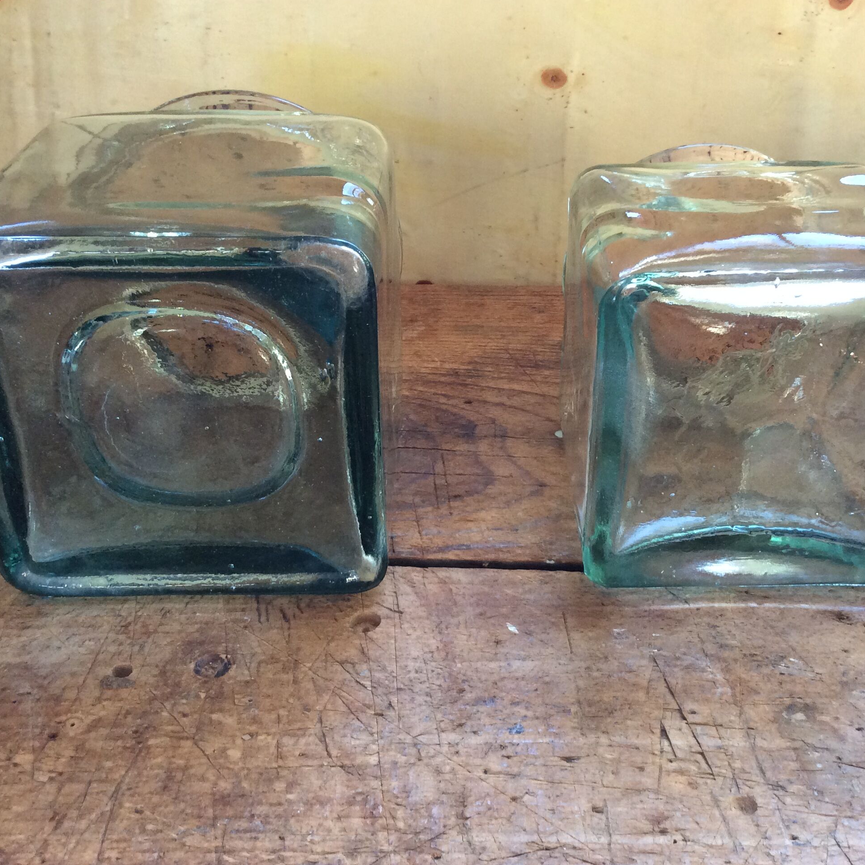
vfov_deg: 43.9
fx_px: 1074
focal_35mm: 38
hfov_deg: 43.8
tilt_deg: -33.4
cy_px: 431
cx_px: 466
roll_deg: +2.2
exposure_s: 1/25
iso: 100
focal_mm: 3.3
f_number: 2.4
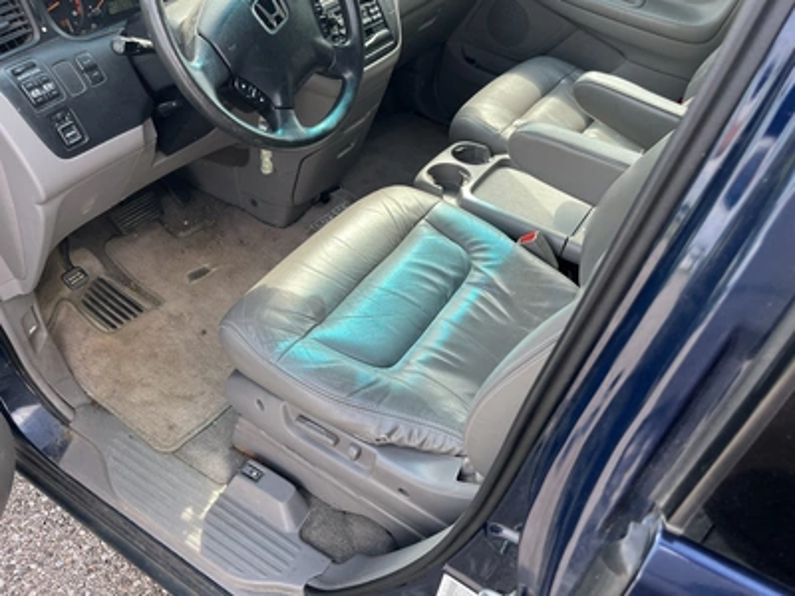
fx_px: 597
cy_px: 298
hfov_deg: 67.3
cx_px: 398
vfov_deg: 53.1
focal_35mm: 26
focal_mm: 5.1
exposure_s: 1/450
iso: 50
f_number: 1.6
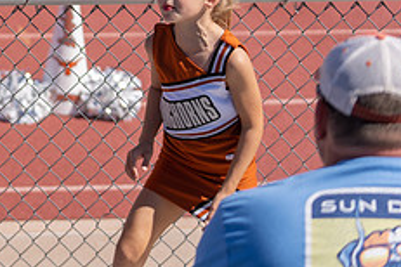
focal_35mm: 181
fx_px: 2016
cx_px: -90
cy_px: 51
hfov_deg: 11.1
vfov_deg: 7.6
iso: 100
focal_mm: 72
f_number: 2.8
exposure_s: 1/2500
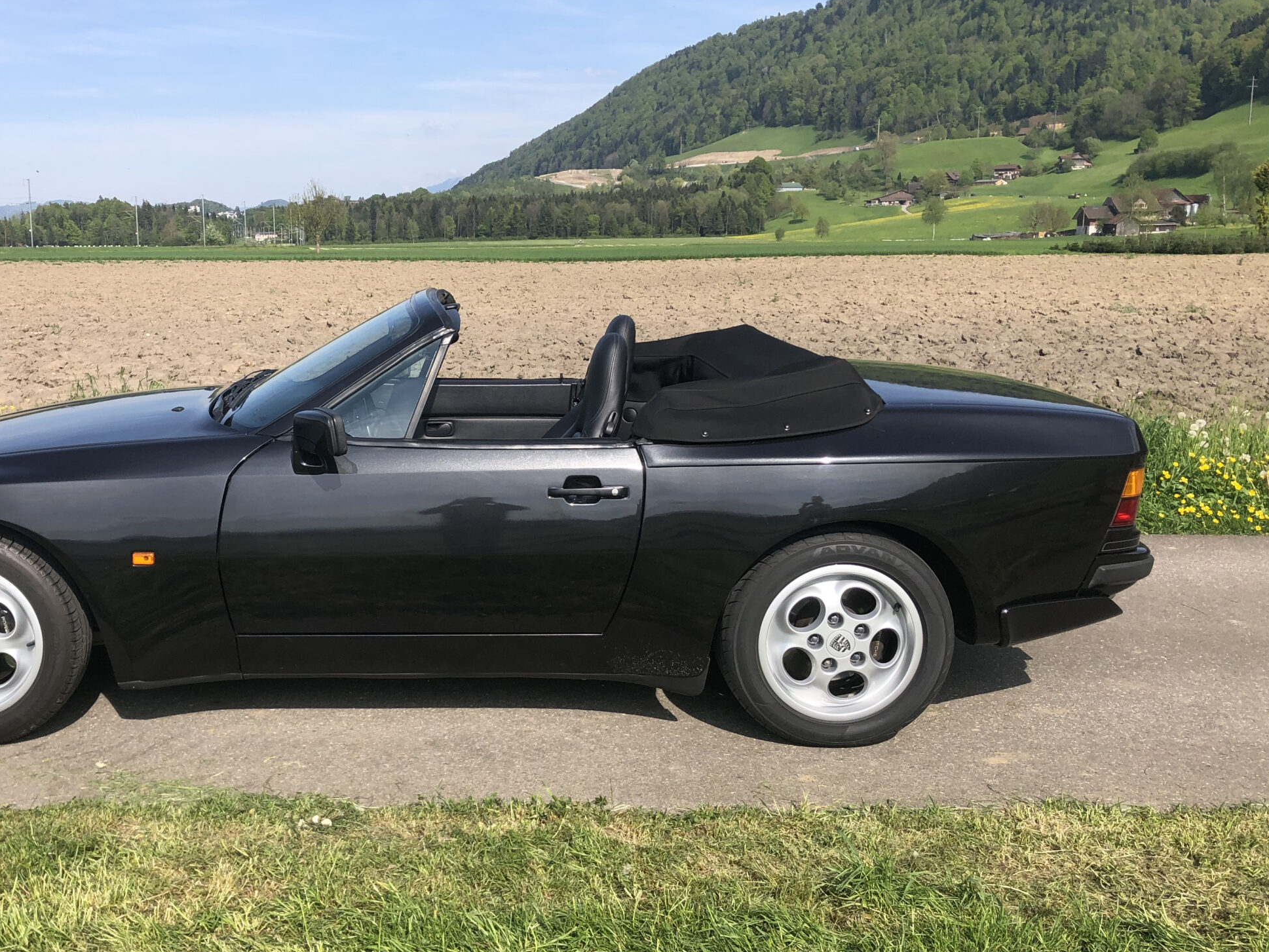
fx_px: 1356
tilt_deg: -10.7
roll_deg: +0.8
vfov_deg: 38.6
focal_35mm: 37
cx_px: 439
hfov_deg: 49.4
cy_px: 512
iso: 20
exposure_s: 1/1600
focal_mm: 3.99
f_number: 1.8
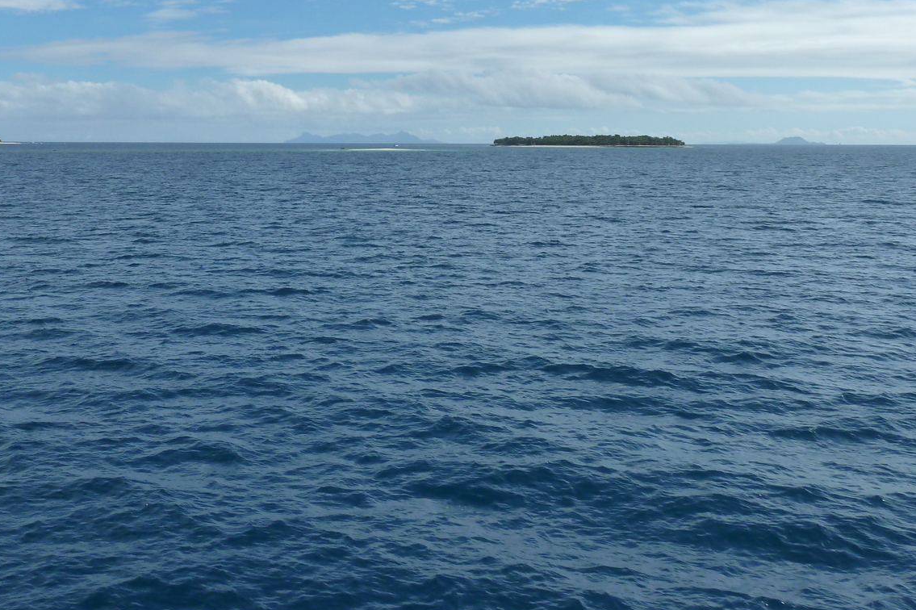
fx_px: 1119
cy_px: 147
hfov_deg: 43.8
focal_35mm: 44
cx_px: 291
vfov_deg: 30.0
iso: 125
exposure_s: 1/640
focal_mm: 5
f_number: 5.6
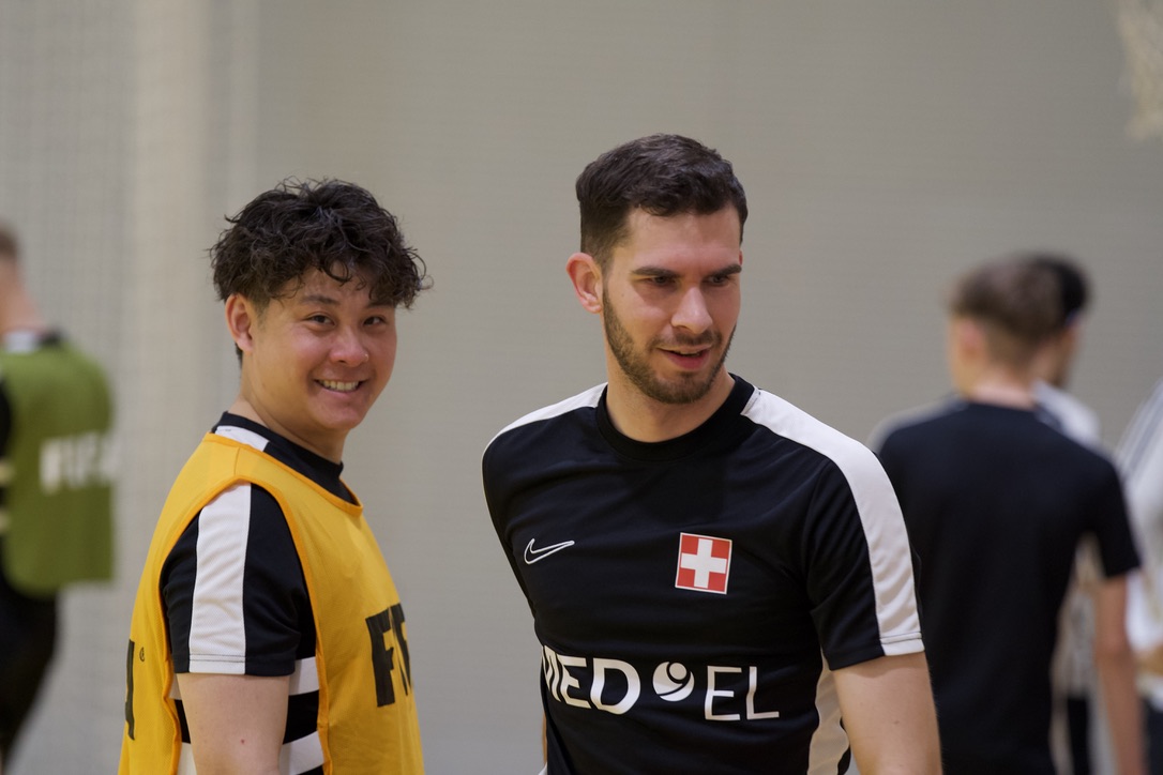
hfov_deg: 11.5
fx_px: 5750
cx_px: 582
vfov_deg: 7.7
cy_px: 388
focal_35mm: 178
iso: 2500
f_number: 4
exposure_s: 1/200
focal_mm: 178
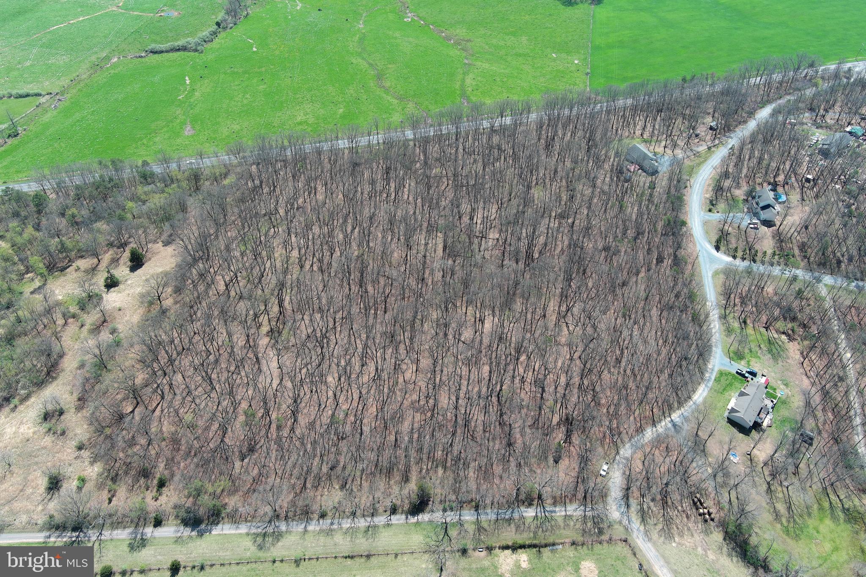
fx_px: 698
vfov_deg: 45.0
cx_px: 433
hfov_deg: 63.7
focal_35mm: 29
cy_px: 288
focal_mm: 10.57
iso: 100
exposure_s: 1/493
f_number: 2.8
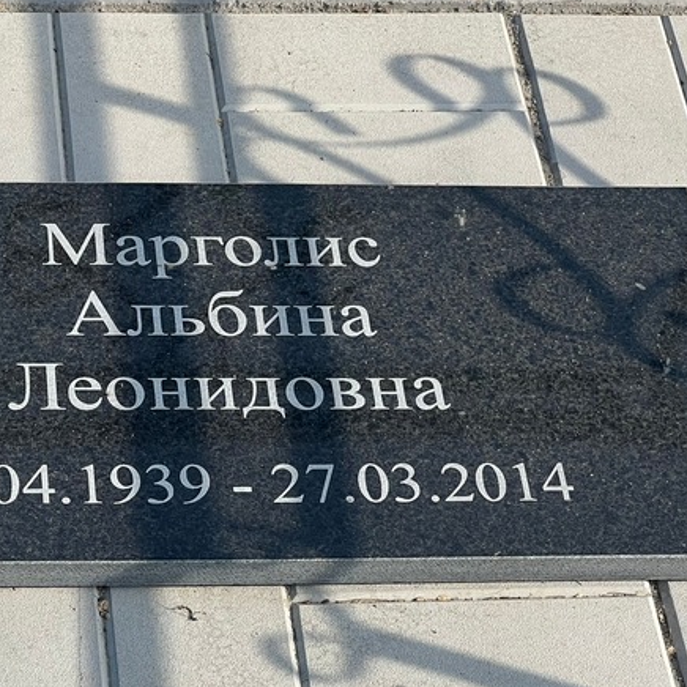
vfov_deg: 13.9
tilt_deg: -45.4
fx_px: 2807
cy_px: 465
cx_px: 240
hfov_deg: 13.9
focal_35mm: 125
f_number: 2.8
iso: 32
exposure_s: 1/677
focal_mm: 9
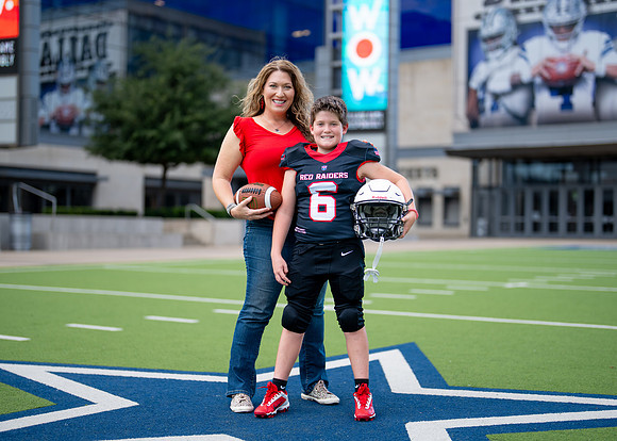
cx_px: 301
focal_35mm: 60
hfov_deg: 32.8
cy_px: 224
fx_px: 1048
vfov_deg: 23.7
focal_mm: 50
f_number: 1.2
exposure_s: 1/1600
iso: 100
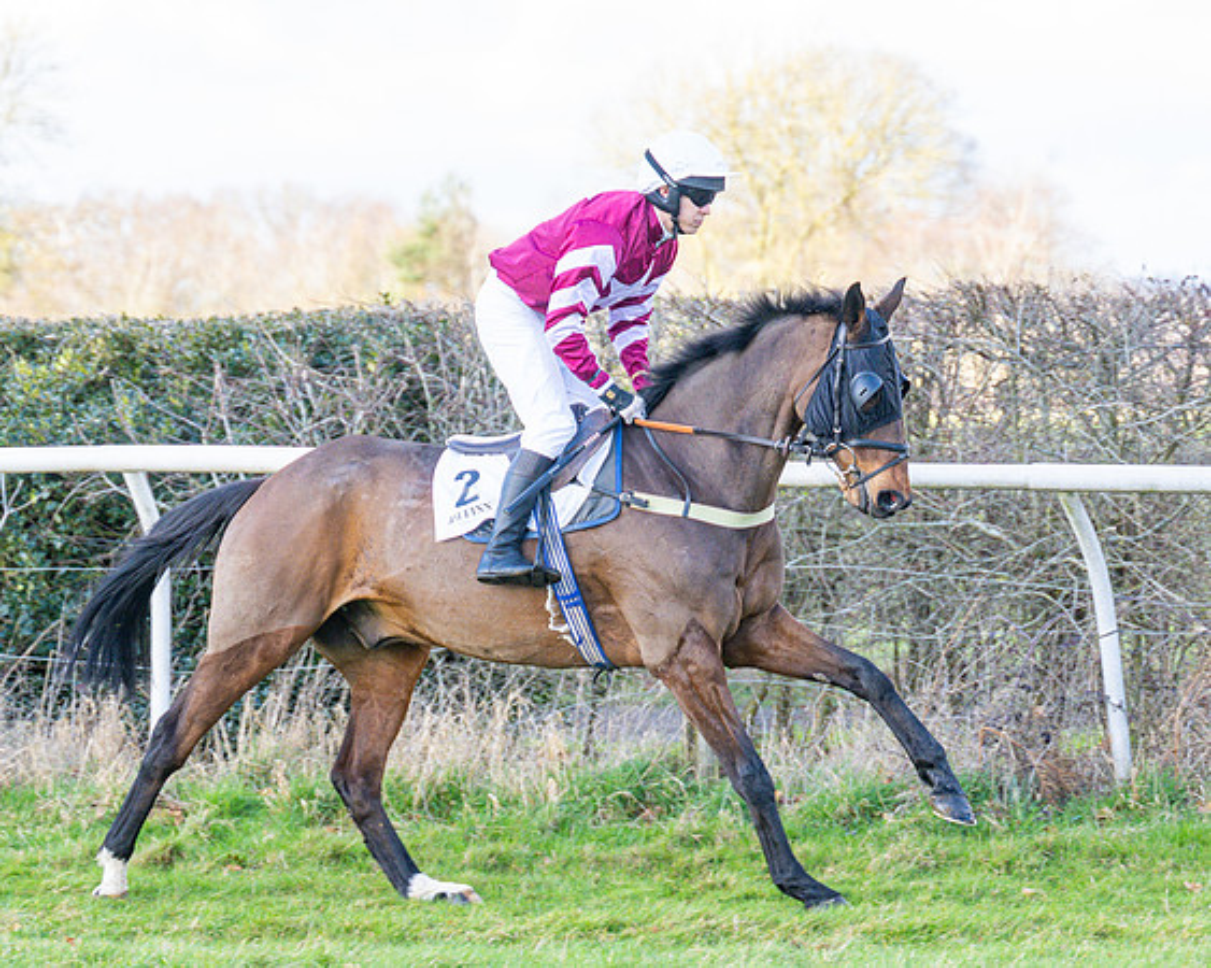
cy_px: 542
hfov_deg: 9.0
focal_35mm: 214
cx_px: 711
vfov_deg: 7.2
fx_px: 7650
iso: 800
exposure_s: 1/800
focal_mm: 110
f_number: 4
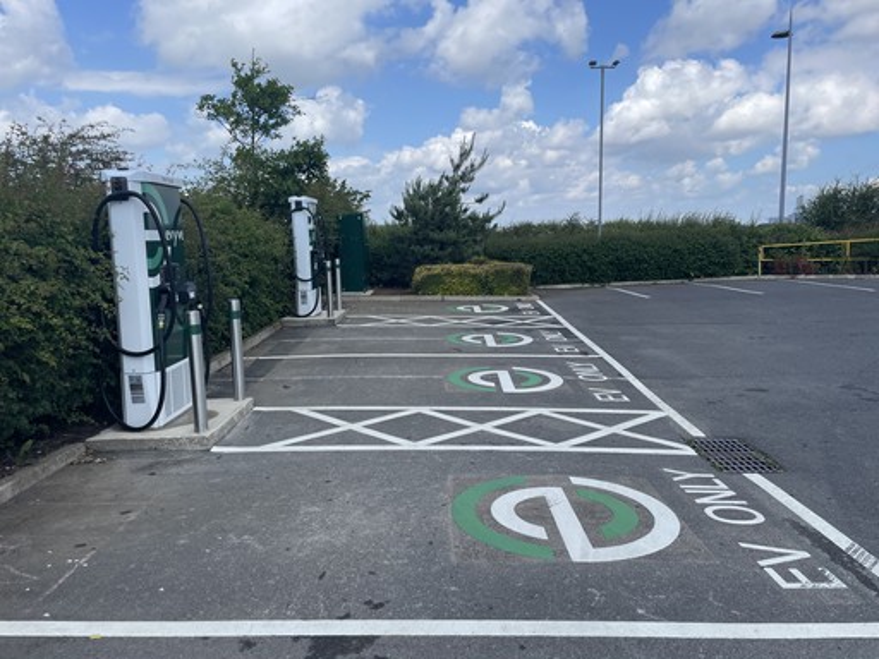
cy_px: 330
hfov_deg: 67.3
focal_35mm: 26
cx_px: 440
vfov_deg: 53.1
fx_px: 660
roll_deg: +1.6
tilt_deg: -6.7
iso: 32
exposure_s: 1/3125
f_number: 1.6
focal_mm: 4.2
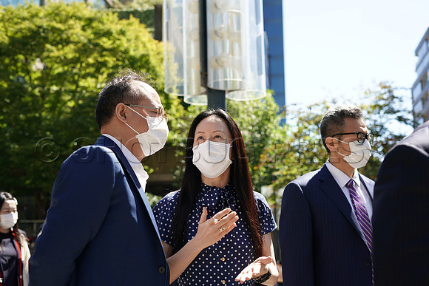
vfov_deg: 27.0
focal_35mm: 50
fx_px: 596
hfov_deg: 39.6
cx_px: 214
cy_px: 143
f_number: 4
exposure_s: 1/500
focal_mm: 50
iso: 200
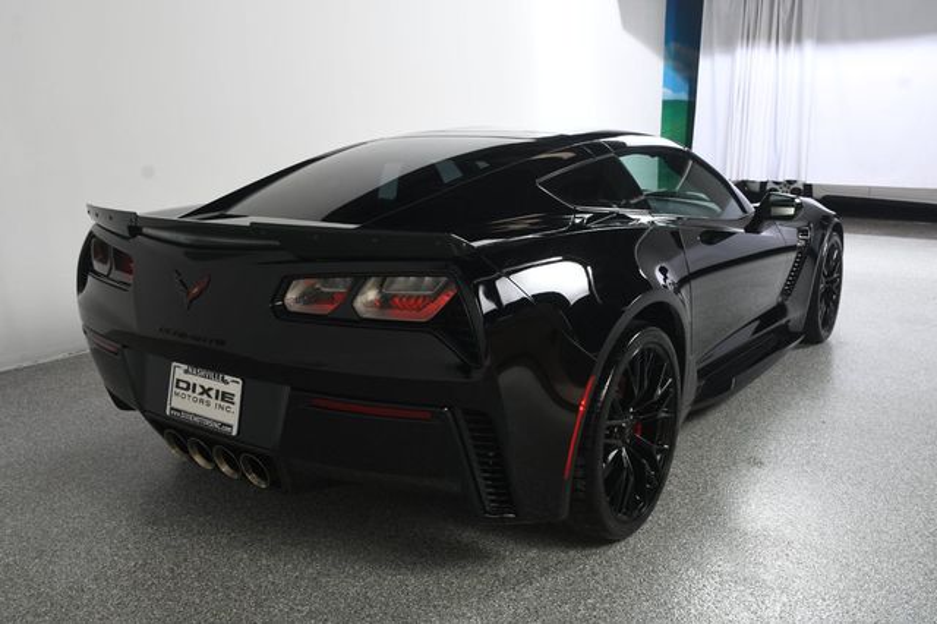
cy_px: 312
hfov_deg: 57.2
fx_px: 858
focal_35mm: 33
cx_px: 468
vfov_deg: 39.9
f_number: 8
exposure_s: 1/160
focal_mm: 22
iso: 100
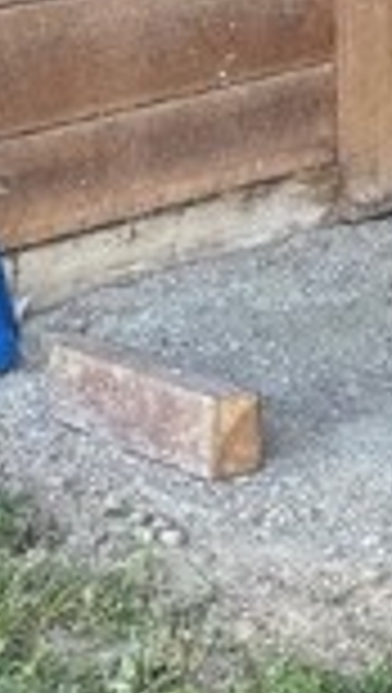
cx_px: 1217
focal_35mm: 130
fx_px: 2394
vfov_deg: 15.7
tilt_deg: -7.3
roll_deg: -0.6
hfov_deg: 7.9
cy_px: -207
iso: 64
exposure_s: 1/164
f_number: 1.78
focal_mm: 6.76
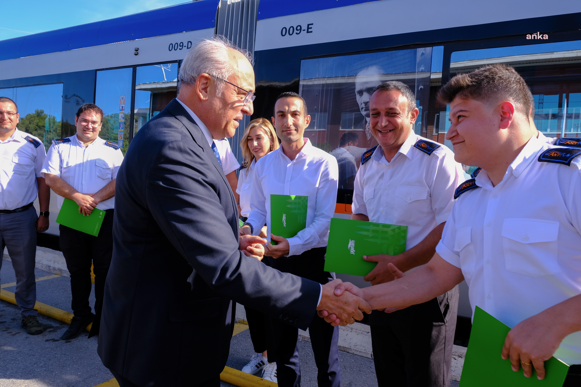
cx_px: 290
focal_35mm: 28
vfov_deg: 46.4
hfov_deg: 65.5
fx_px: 452
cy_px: 194
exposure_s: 1/125
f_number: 7.1
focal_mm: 18.8
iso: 160
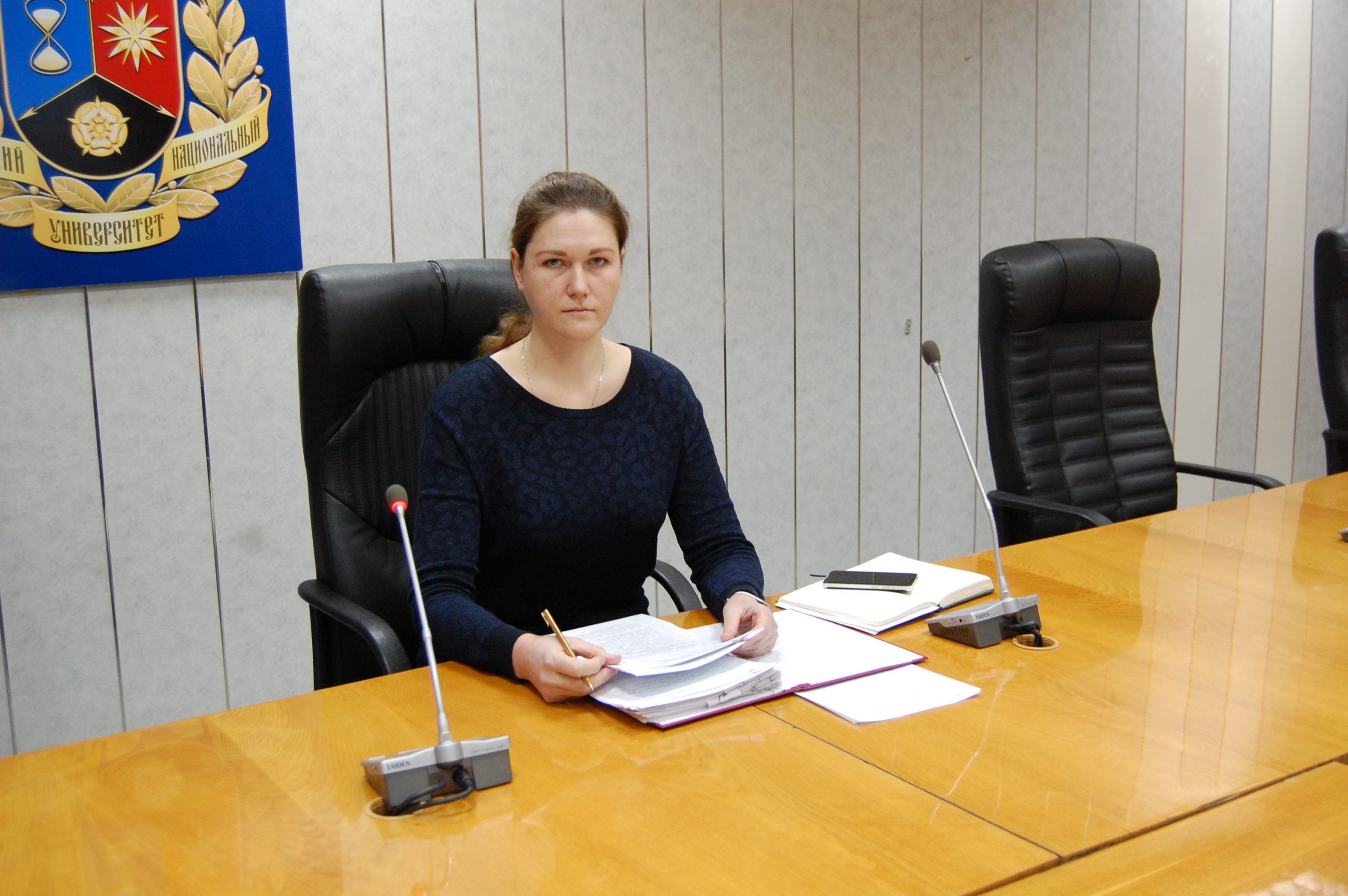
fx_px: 1571
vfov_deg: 31.8
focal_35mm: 42
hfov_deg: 46.4
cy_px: 448
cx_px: 674
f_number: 4.2
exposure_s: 1/30
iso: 800
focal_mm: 28
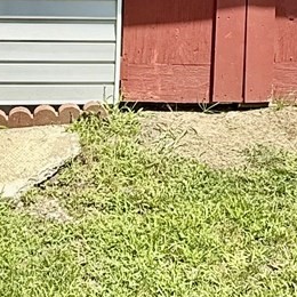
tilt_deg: -4.9
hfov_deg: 23.4
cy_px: 27
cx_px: 64
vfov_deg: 23.0
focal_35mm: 73
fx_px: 709
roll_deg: -0.9
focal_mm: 2.22
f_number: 2.2
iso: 50
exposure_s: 1/1464
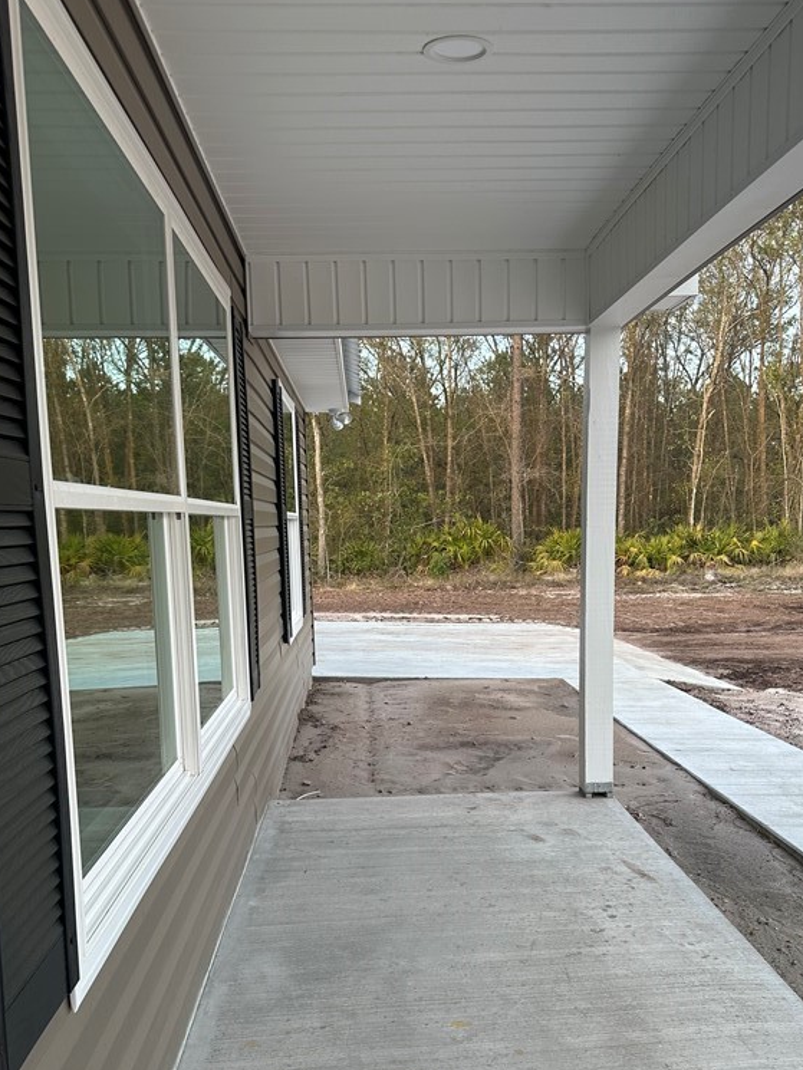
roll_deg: -0.3
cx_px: 417
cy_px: 697
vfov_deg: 54.4
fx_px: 1020
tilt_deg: -7.1
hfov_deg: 42.9
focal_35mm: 33
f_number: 1.78
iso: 64
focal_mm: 6.86
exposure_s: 1/208
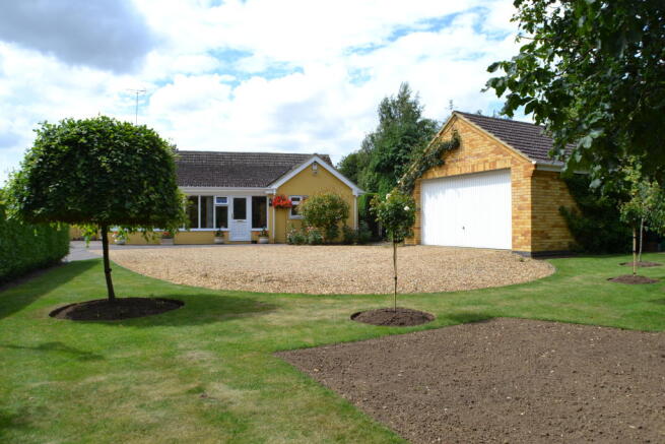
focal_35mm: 33
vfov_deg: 40.0
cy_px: 222
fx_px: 610
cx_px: 332
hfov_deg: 57.2
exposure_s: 1/250
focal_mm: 22
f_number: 8
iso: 100
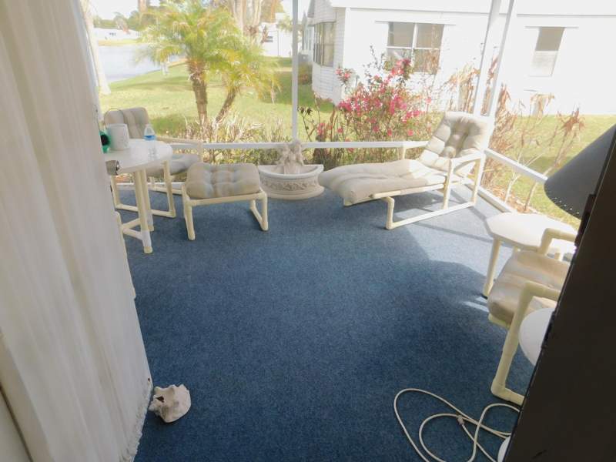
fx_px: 409
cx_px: 308
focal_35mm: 23
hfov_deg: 73.9
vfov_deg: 58.9
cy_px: 231
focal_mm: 4
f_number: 3
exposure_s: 1/250
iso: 125
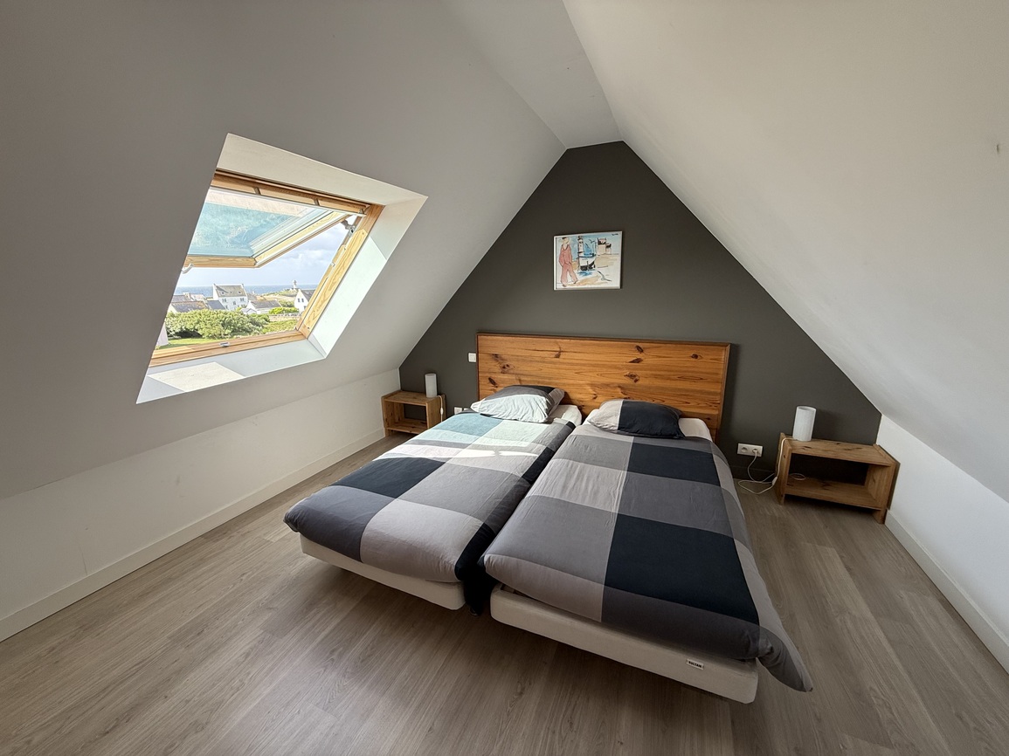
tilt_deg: -13.9
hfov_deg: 102.1
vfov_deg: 85.7
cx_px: 504
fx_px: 408
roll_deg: +1.5
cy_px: 378
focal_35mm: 14
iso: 64
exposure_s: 1/188
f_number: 2.2
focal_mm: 2.22
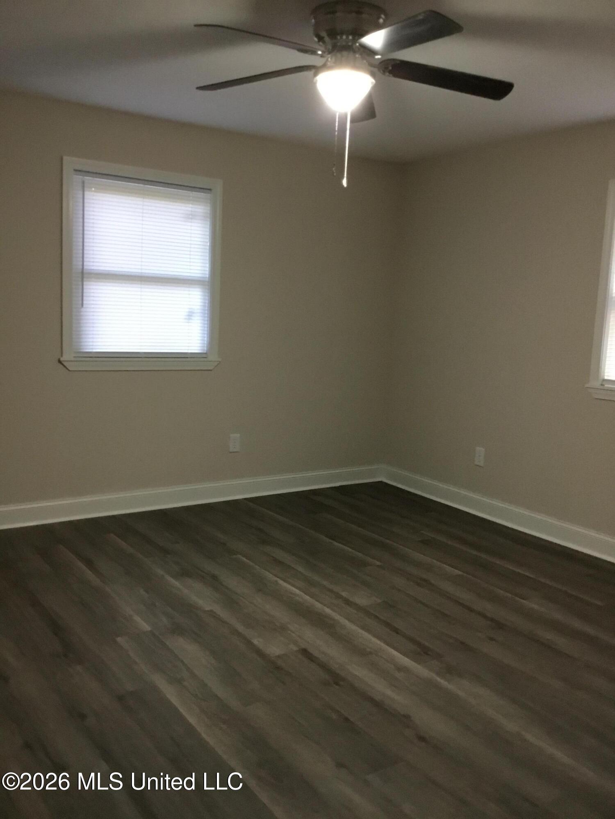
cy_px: 410
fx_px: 734
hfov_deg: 45.4
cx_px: 308
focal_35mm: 31
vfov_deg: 58.4
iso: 160
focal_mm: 3.3
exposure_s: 1/30
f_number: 2.4
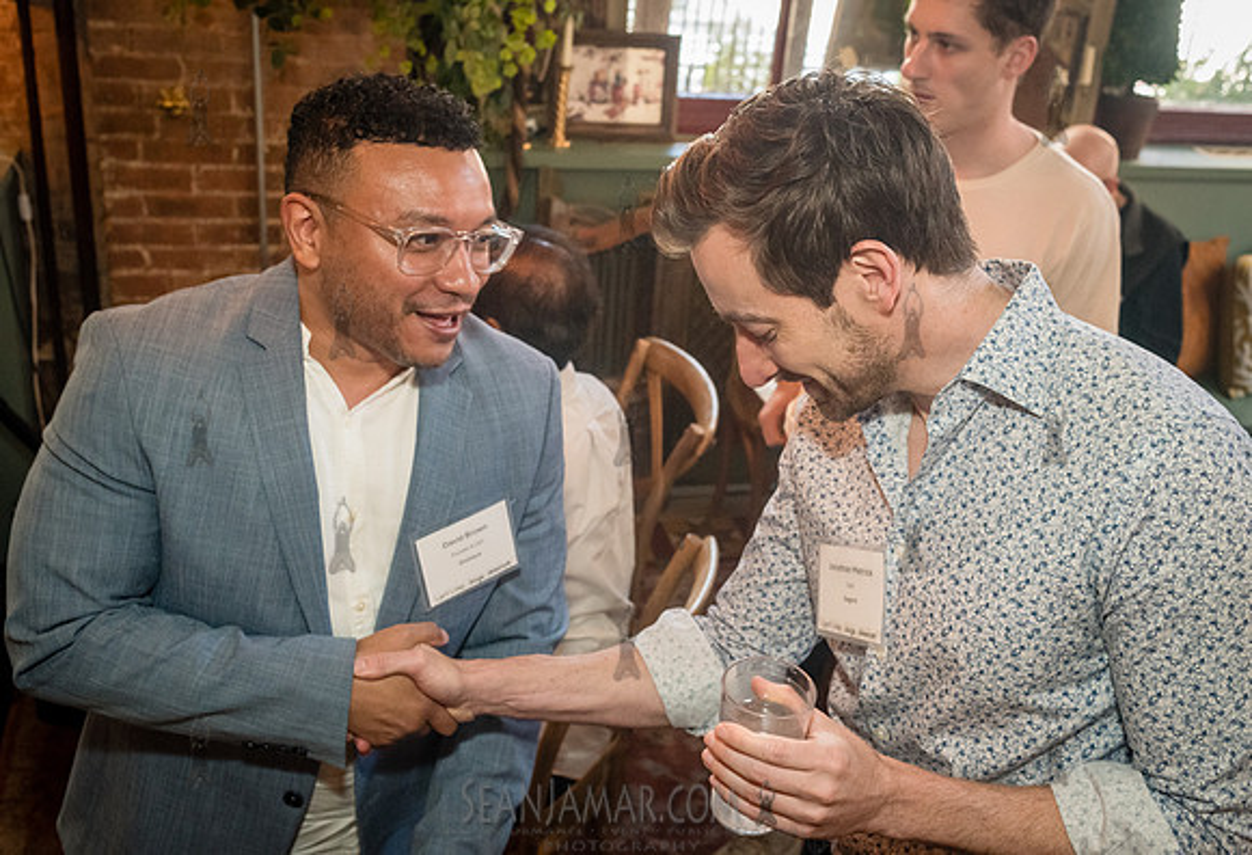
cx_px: 675
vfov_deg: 36.1
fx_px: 1313
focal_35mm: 37
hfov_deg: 50.9
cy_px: 404
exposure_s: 1/200
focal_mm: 35
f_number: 5.6
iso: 4000
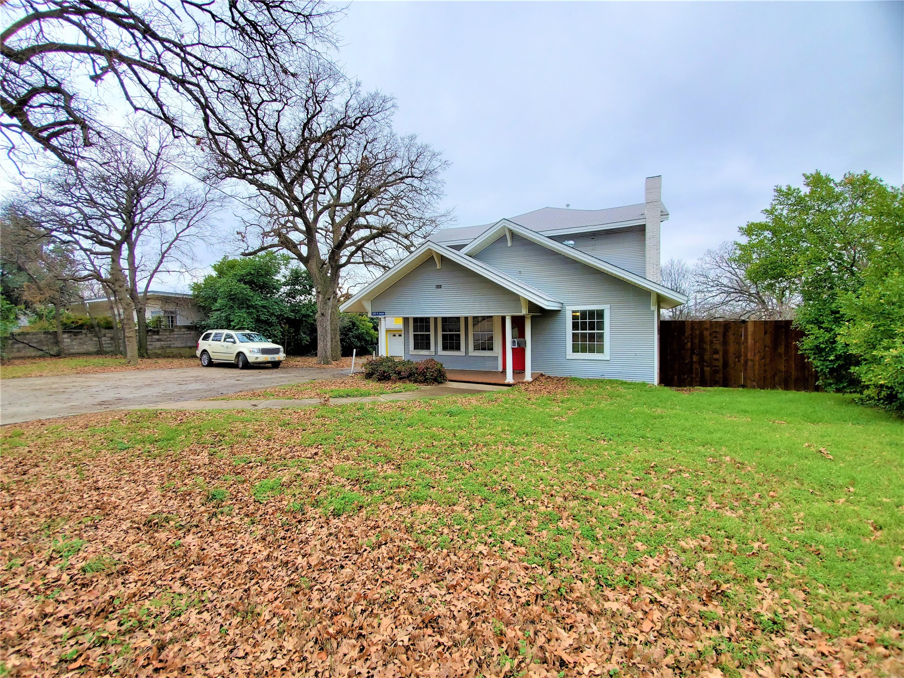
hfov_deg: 106.2
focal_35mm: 13
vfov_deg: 89.9
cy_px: 339
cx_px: 452
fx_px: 339
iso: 50
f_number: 2.2
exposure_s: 1/558
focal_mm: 1.8
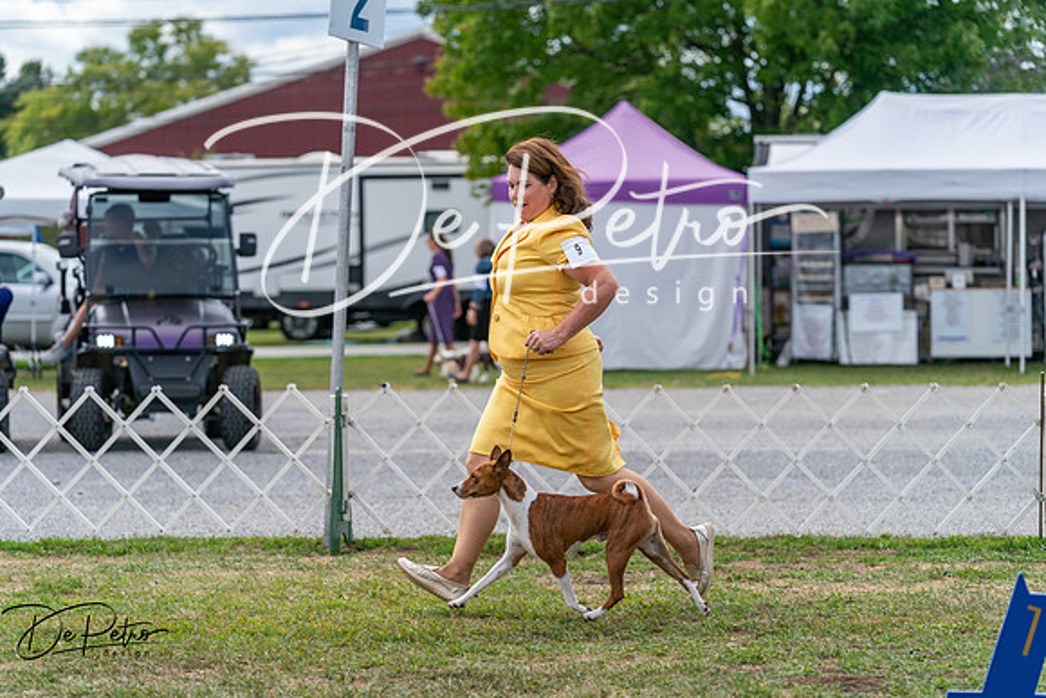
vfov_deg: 11.5
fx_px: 3458
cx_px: 523
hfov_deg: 17.2
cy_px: 349
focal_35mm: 119
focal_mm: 119
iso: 200
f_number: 4
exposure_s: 1/1600
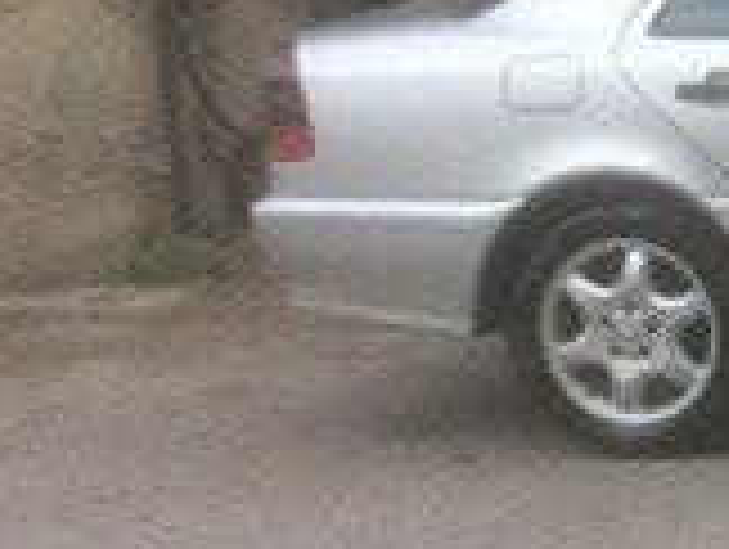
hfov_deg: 14.9
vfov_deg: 12.6
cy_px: 160
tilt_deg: -0.8
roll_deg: +0.7
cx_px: 1224
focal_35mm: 118
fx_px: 2489
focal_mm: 4.15
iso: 32
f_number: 2.2
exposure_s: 1/423
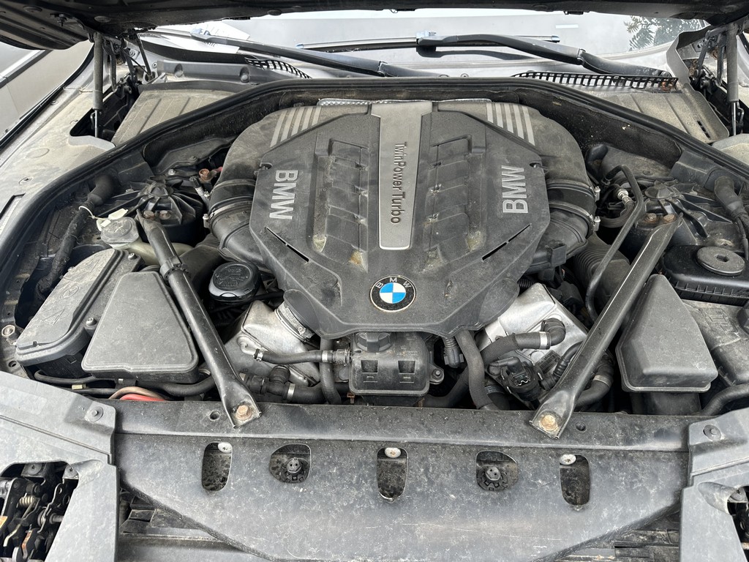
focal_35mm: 24
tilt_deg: -41.4
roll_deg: -1.4
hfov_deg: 71.6
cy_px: 281
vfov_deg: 56.8
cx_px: 374
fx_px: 519
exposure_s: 1/121
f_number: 1.78
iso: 64
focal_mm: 6.86
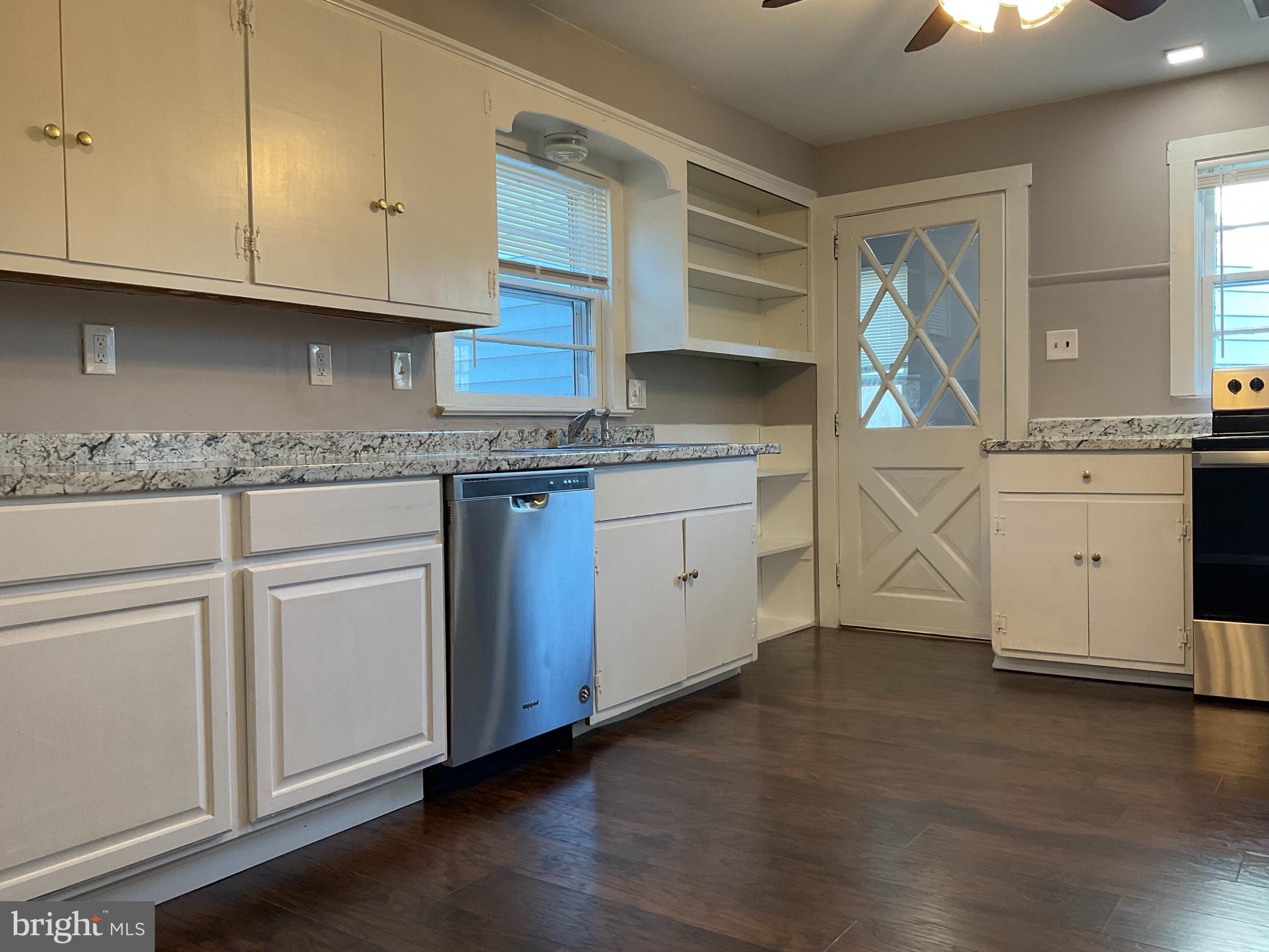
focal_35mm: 29
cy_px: 476
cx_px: 634
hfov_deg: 61.7
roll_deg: +0.9
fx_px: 1063
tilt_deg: -2.7
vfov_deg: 48.2
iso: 64
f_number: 1.8
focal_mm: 3
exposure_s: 1/60
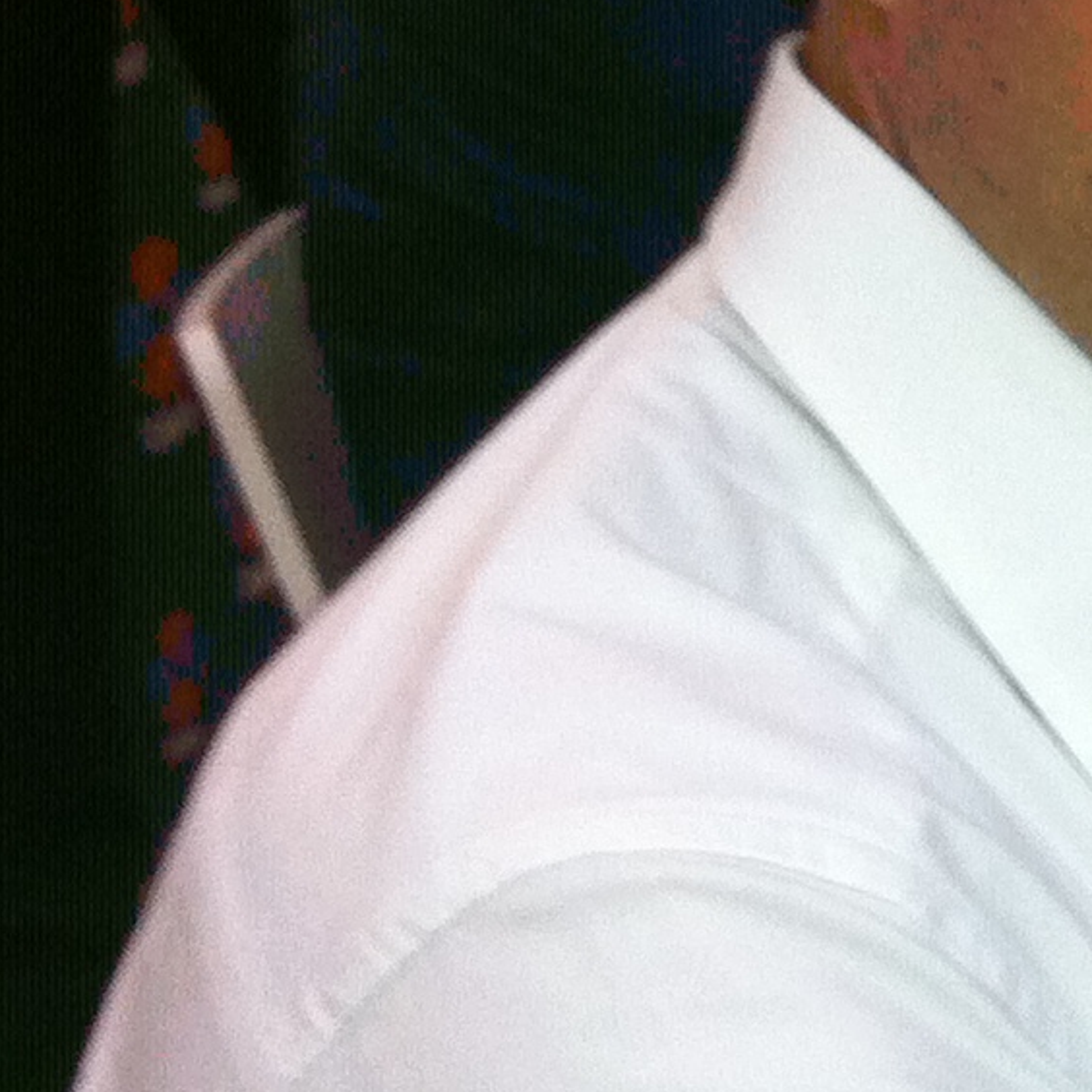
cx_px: 2099
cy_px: 500
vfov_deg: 12.3
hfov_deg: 11.3
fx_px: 5068
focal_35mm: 142
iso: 125
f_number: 2.8
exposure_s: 1/15
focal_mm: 3.85
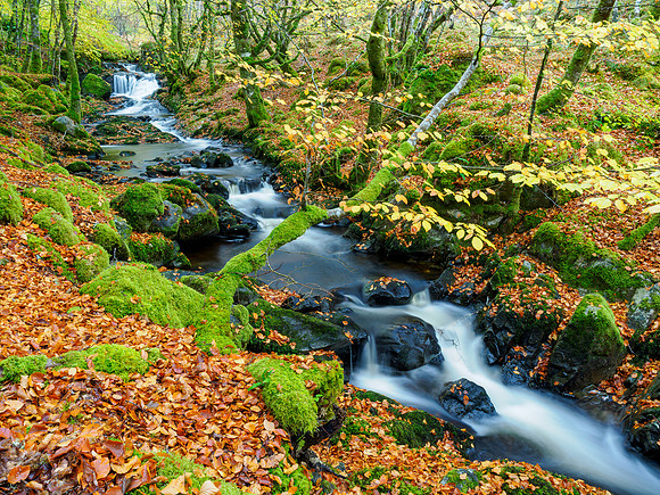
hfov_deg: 66.8
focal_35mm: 26
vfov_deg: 52.6
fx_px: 500
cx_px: 315
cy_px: 271
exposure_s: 6
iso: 200
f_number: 7.1
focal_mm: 12
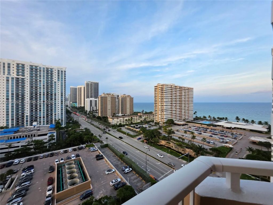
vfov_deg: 89.9
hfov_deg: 106.2
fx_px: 103
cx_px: 136
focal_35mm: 13
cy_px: 102
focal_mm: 2.2
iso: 25
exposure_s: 1/120
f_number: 1.9
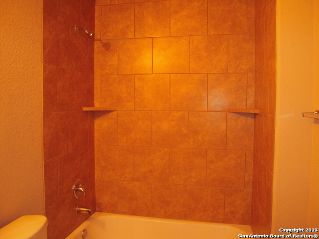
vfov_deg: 49.7
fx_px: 258
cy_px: 120
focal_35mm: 28
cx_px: 160
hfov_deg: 63.4
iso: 400
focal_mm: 5
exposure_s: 1/25
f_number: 2.7
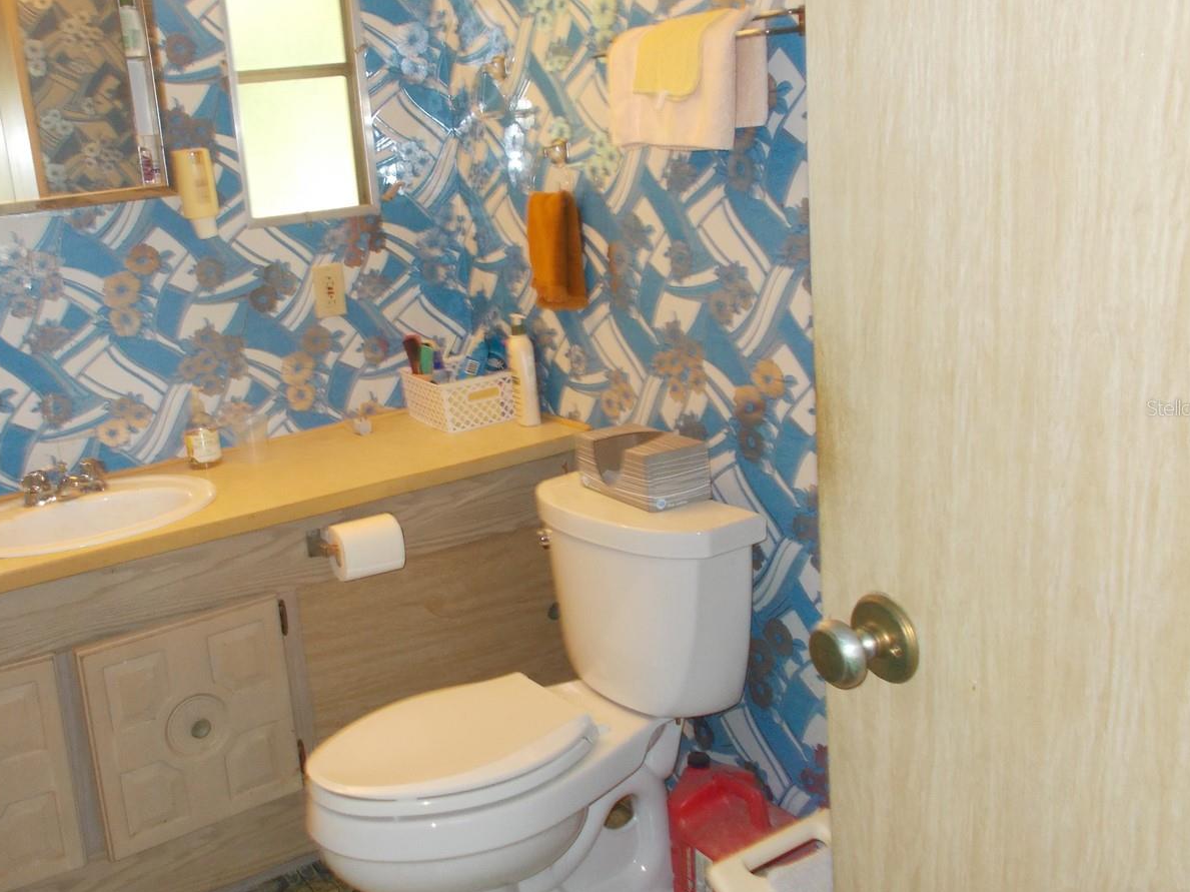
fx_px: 1203
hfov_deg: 52.0
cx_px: 440
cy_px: 407
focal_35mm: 35
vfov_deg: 40.6
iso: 200
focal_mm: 4.6
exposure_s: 1/25
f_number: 3.2
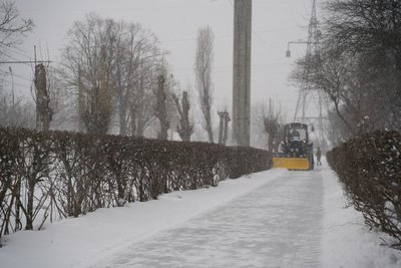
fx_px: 836
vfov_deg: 18.2
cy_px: 134
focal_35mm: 75
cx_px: 200
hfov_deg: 27.0
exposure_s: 1/200
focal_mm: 75
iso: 100
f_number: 4.5
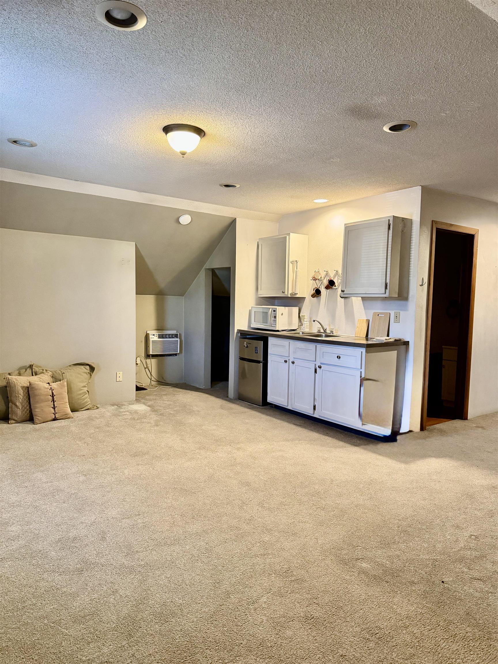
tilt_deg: -5.9
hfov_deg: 56.8
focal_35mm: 24
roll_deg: -1.3
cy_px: 332
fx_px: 460
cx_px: 249
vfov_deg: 71.6
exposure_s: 1/60
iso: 640
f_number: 1.78
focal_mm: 6.76
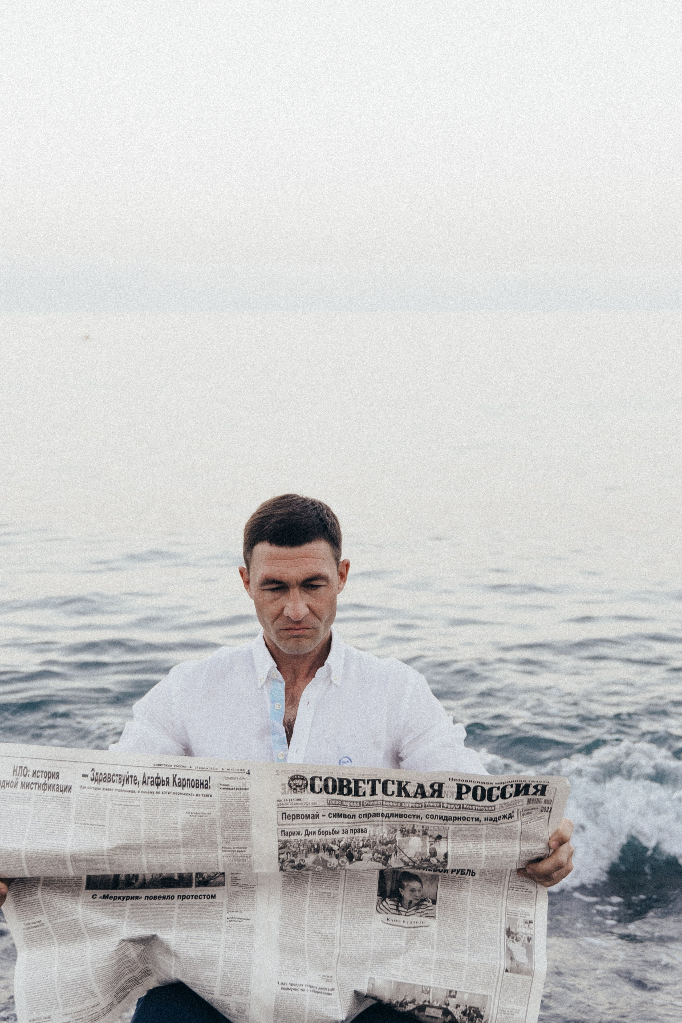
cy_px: 512
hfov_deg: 29.2
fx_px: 1307
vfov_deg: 42.7
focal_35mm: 46
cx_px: 341
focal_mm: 31
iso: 250
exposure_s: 1/100
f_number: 2.8
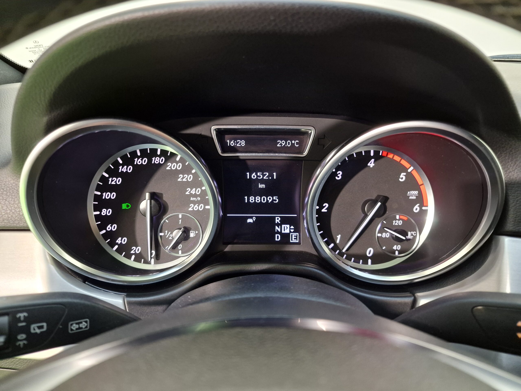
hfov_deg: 73.9
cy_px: 196
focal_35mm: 23
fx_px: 346
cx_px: 260
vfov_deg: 58.9
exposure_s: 1/25
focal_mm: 6.4
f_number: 1.8
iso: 500
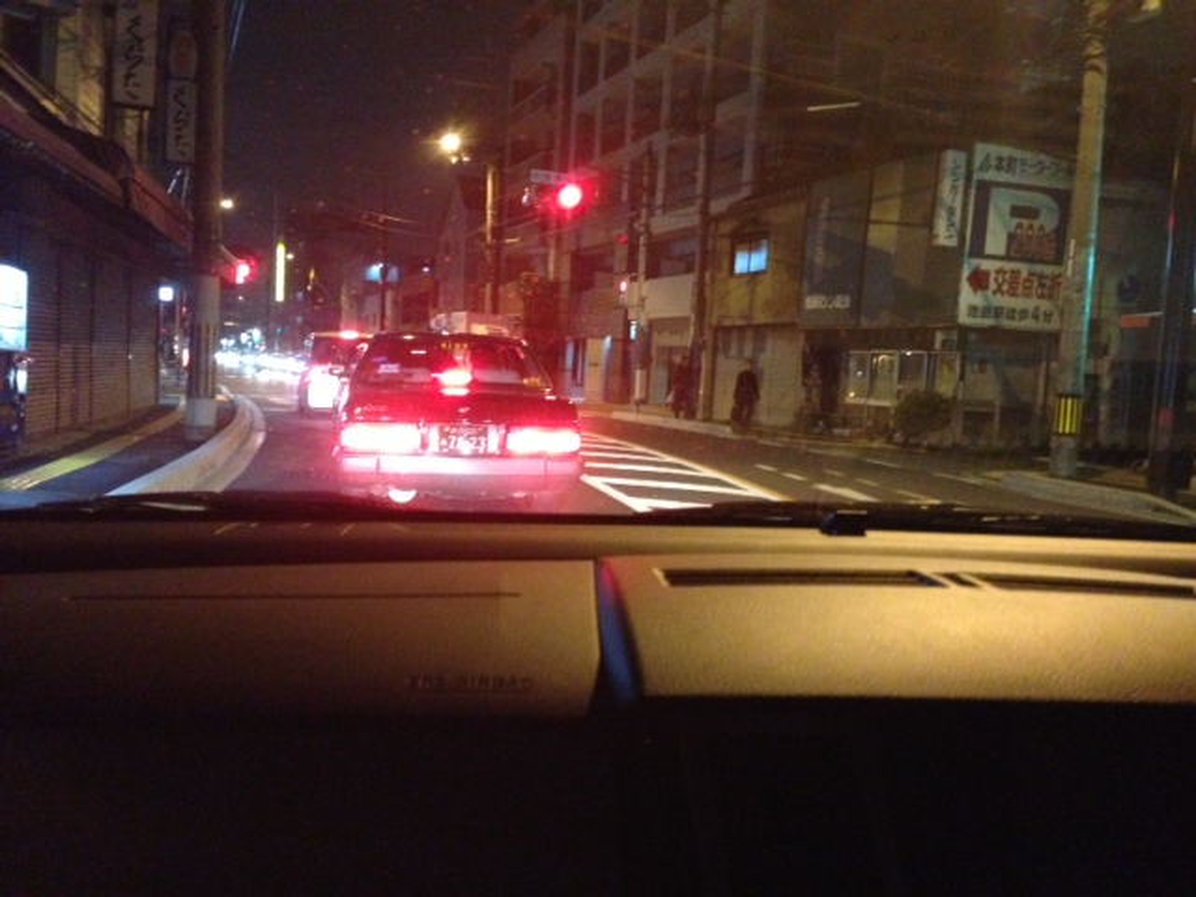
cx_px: 598
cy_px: 448
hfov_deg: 55.4
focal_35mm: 33
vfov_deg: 42.9
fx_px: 1140
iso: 800
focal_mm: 4.13
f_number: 2.4
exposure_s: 1/15
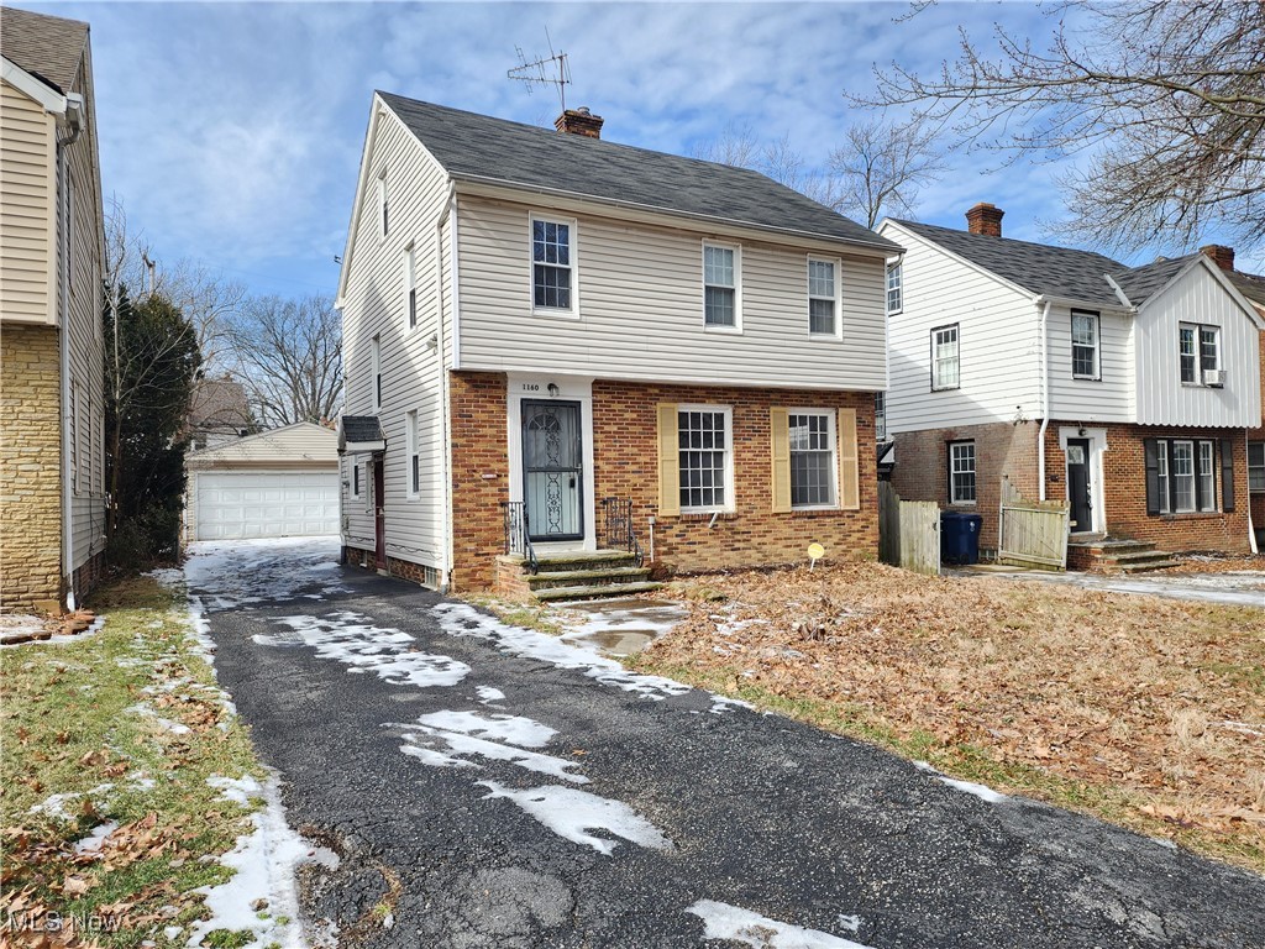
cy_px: 474
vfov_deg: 58.9
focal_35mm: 23
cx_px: 632
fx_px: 841
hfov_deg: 73.9
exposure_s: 1/481
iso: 12
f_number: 1.8
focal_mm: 6.4
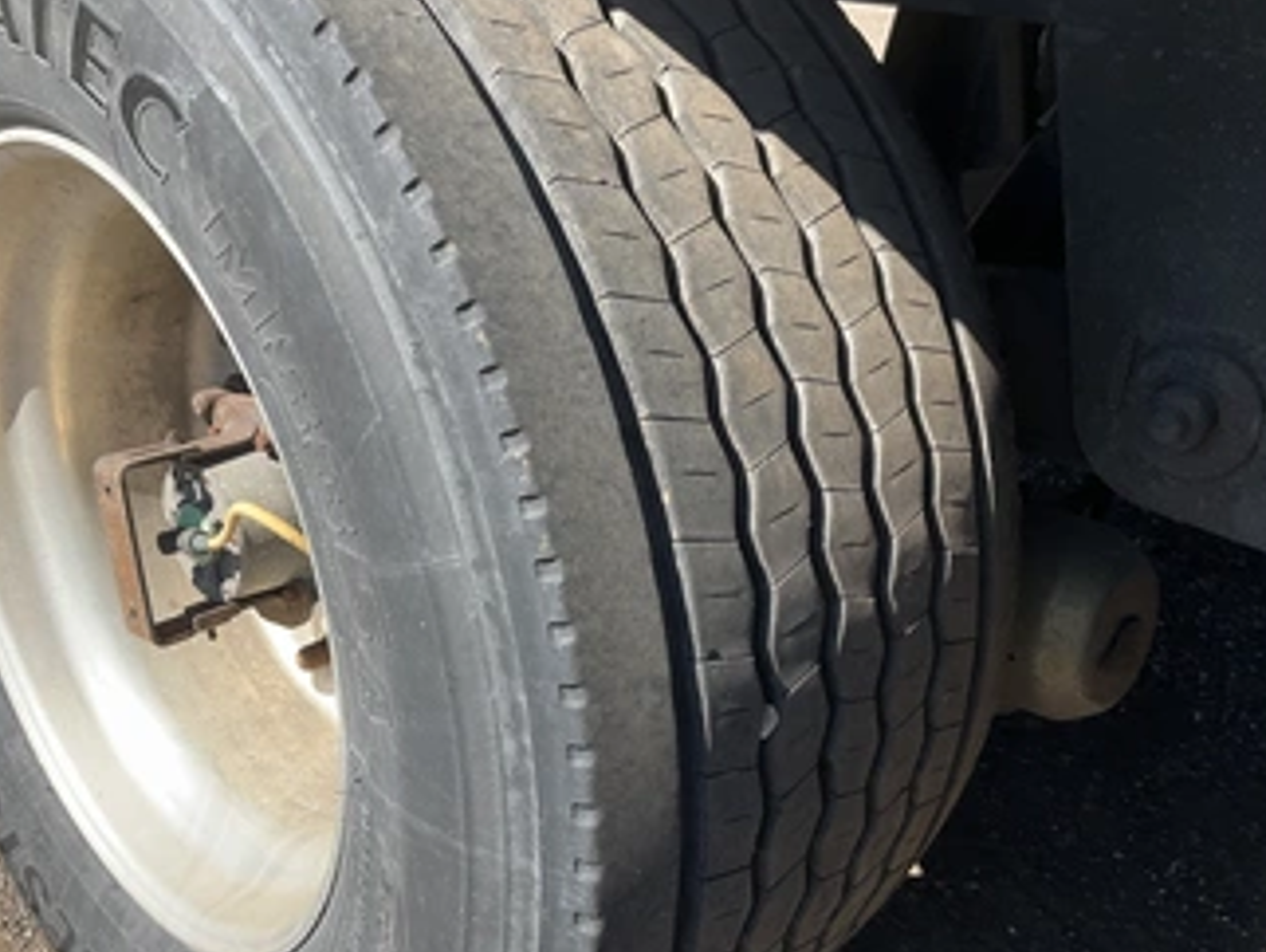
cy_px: 448
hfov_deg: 51.3
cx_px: 602
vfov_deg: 39.7
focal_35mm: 36
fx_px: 1318
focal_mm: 3
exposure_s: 1/657
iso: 25
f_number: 1.8
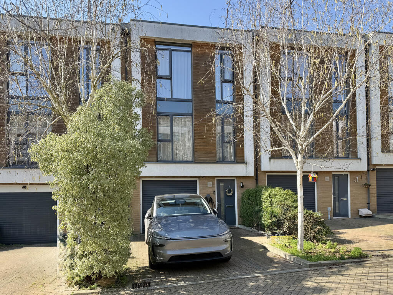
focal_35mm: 24
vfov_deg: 56.8
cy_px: 148
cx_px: 196
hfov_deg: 71.6
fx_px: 272
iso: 80
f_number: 1.78
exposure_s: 1/1385
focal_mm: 6.76
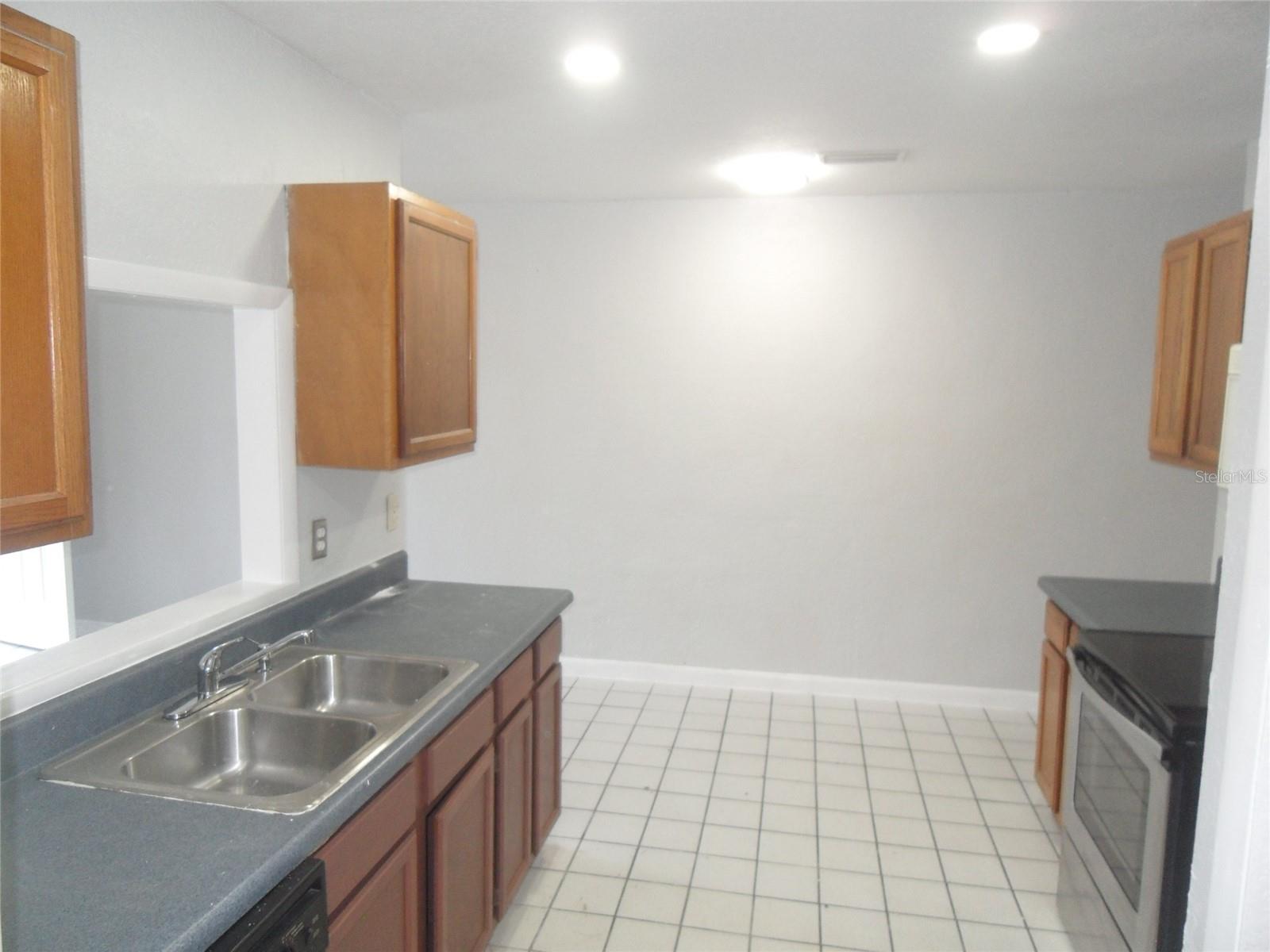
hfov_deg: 71.6
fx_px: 881
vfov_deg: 56.8
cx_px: 635
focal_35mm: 24
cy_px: 476
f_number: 2.8
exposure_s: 1/45
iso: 240
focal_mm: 4.3
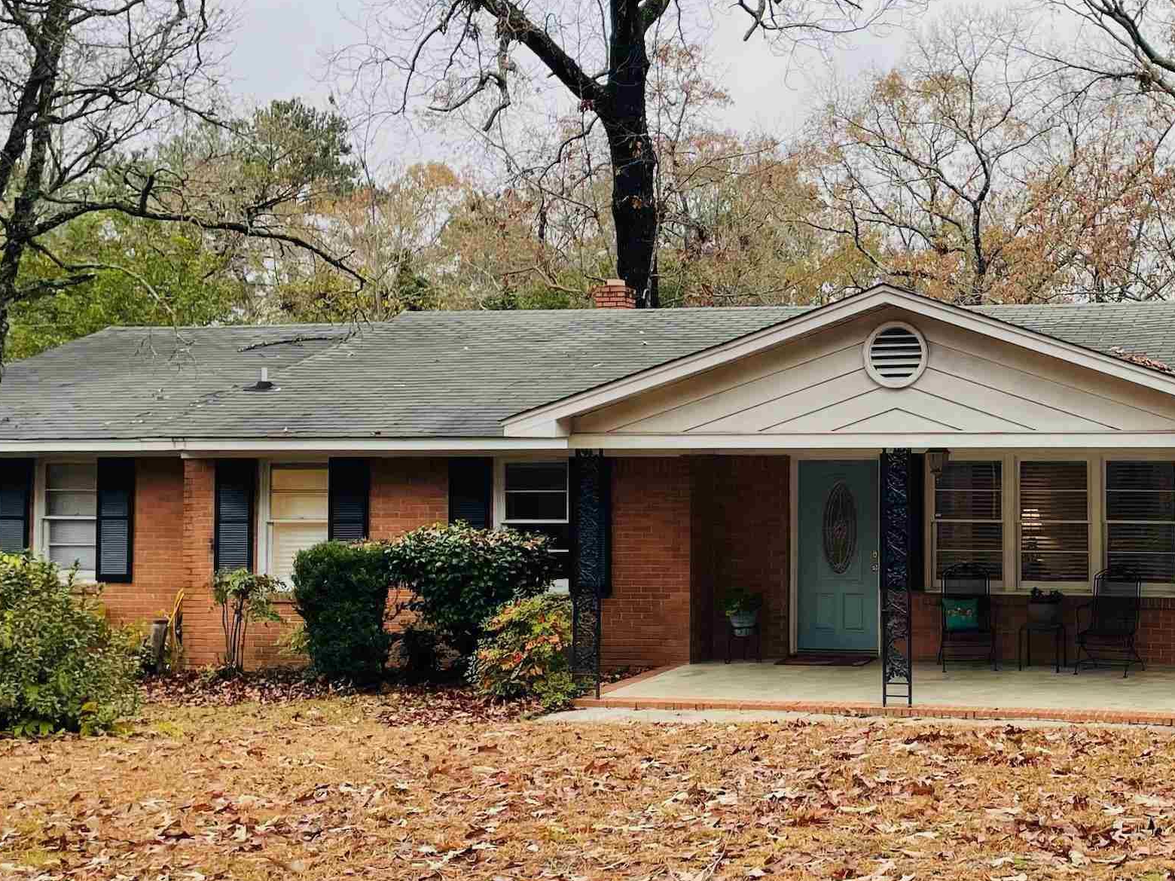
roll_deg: +0.5
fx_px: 1697
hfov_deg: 36.5
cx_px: 987
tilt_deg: +2.3
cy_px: 398
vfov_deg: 29.1
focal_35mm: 50
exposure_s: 1/487
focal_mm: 4.2
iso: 32
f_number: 1.6
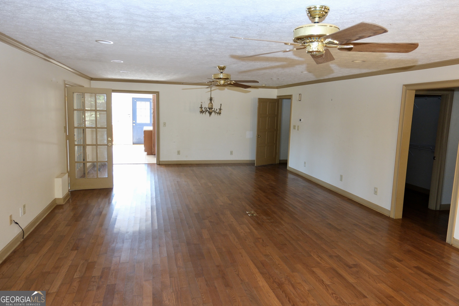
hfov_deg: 73.7
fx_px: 306
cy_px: 153
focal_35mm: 24
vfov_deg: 53.1
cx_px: 230
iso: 1250
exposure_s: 1/60
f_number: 4
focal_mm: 16
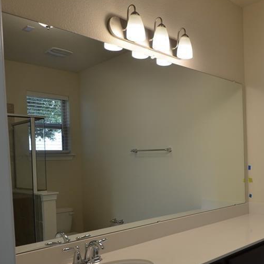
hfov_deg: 43.9
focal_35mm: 36
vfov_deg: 45.5
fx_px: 311
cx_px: 211
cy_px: 171
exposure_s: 1/80
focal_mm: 14
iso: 400
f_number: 5.3
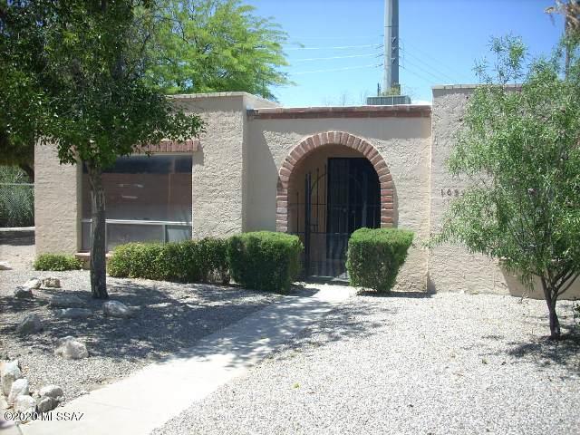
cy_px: 218
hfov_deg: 50.1
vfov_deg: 38.7
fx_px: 620
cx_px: 290
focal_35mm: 37
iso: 64
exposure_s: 1/136
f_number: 5.6
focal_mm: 6.2
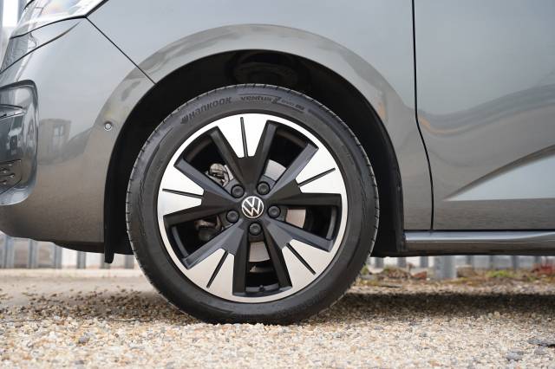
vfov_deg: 26.0
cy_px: 184
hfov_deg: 38.3
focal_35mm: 52
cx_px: 278
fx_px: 800
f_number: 4
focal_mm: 51.9
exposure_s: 1/160
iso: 160
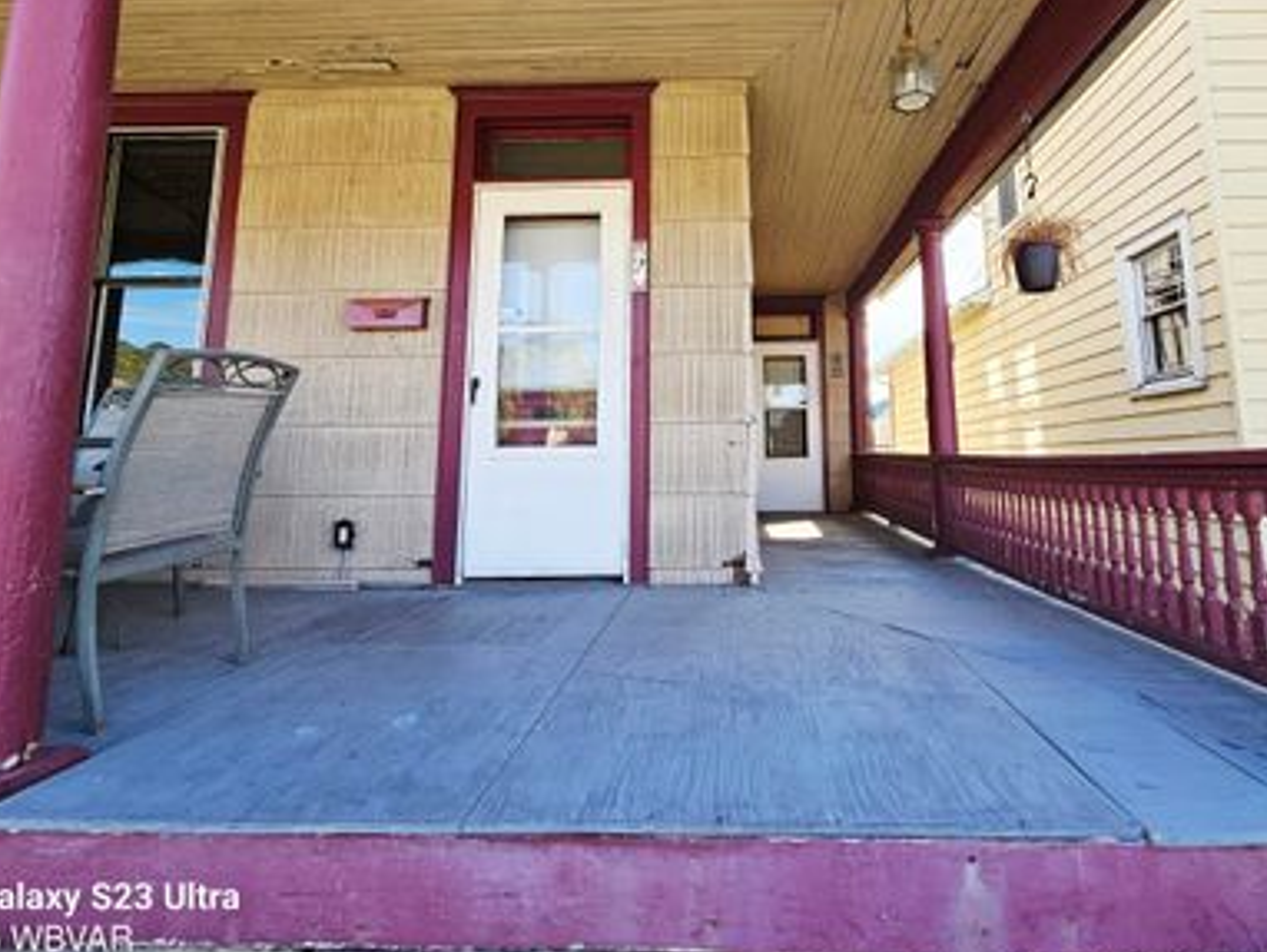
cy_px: 373
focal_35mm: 17
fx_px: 623
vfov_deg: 73.8
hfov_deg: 90.4
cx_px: 723
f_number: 2.2
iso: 50
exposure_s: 1/174
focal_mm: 2.2
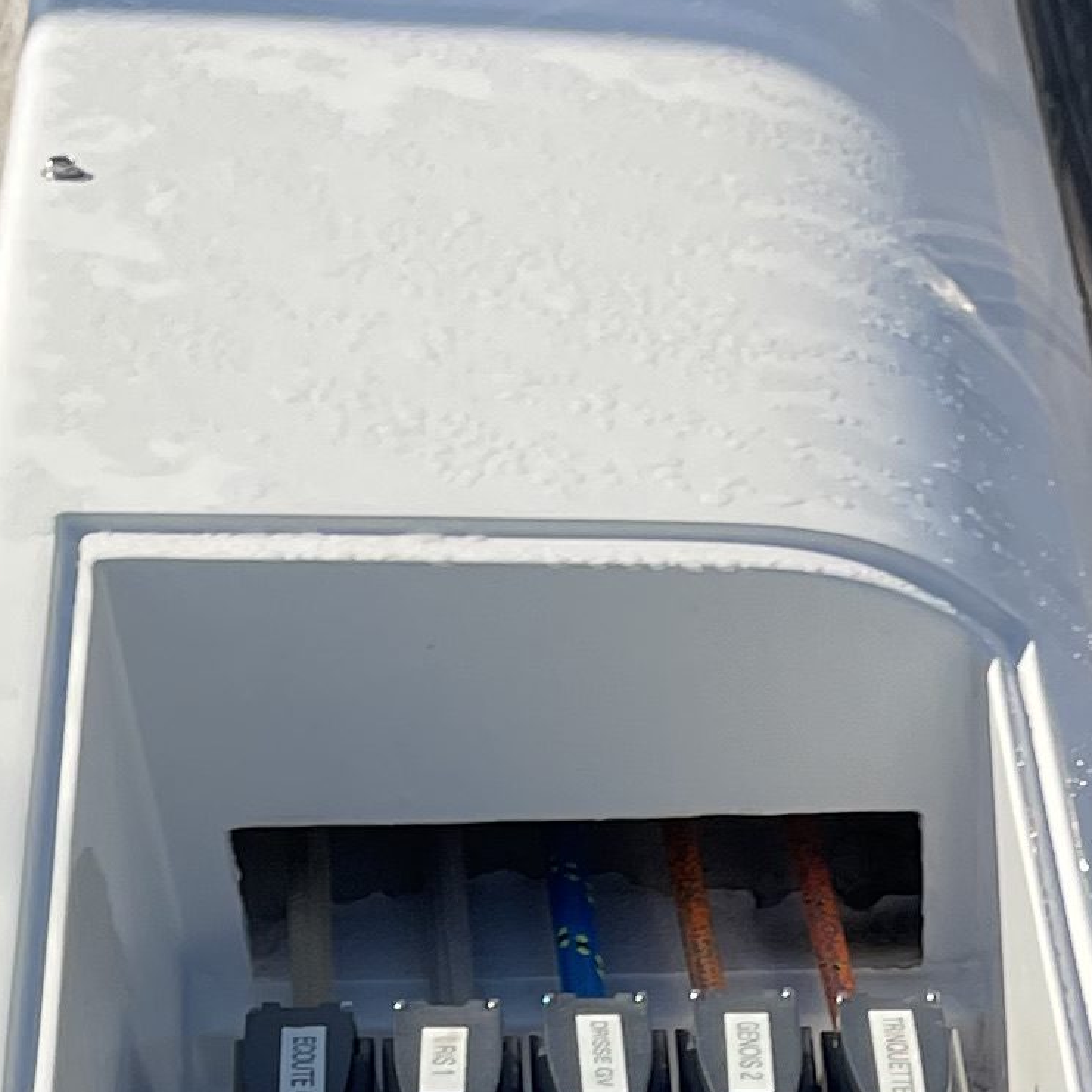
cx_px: 1107
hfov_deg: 13.7
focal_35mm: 125
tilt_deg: -46.9
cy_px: 2922
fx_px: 4461
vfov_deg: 10.9
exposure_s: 1/2132
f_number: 1.6
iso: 32
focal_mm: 4.2
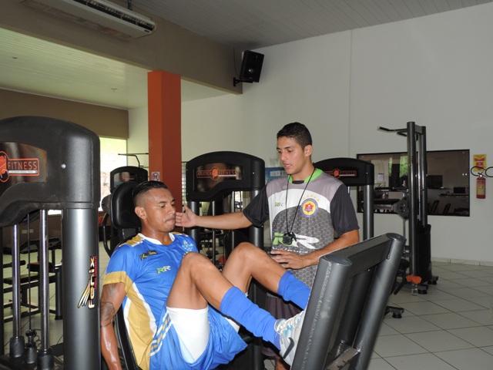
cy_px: 185
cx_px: 246
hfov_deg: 60.0
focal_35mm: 30
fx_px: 427
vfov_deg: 46.8
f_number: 3.1
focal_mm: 5.3
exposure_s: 1/30
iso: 200
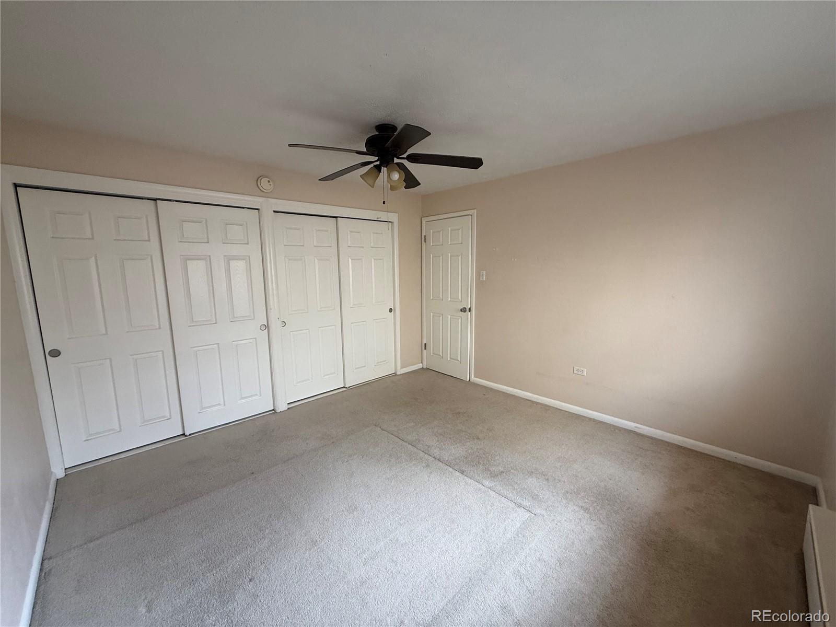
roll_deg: +0.6
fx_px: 338
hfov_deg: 102.1
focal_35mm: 14
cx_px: 418
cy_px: 314
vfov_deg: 85.7
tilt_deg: -8.4
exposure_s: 1/99
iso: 160
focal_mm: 2.22
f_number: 2.2
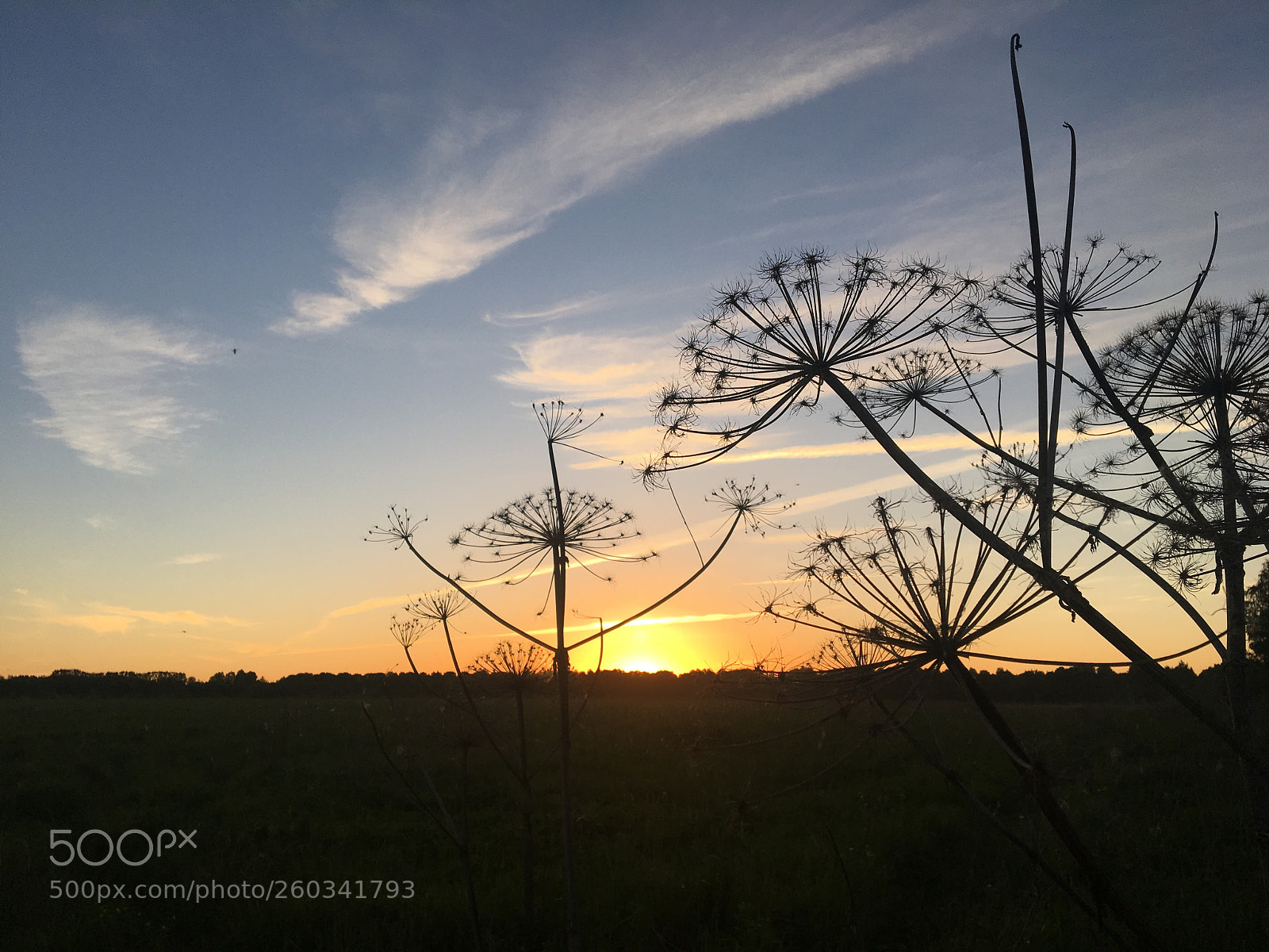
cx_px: 634
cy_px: 476
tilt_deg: +13.9
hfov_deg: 61.7
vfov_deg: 48.2
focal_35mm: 29
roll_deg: -0.3
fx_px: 1063
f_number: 2.2
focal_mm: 4.15
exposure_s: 1/785
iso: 25
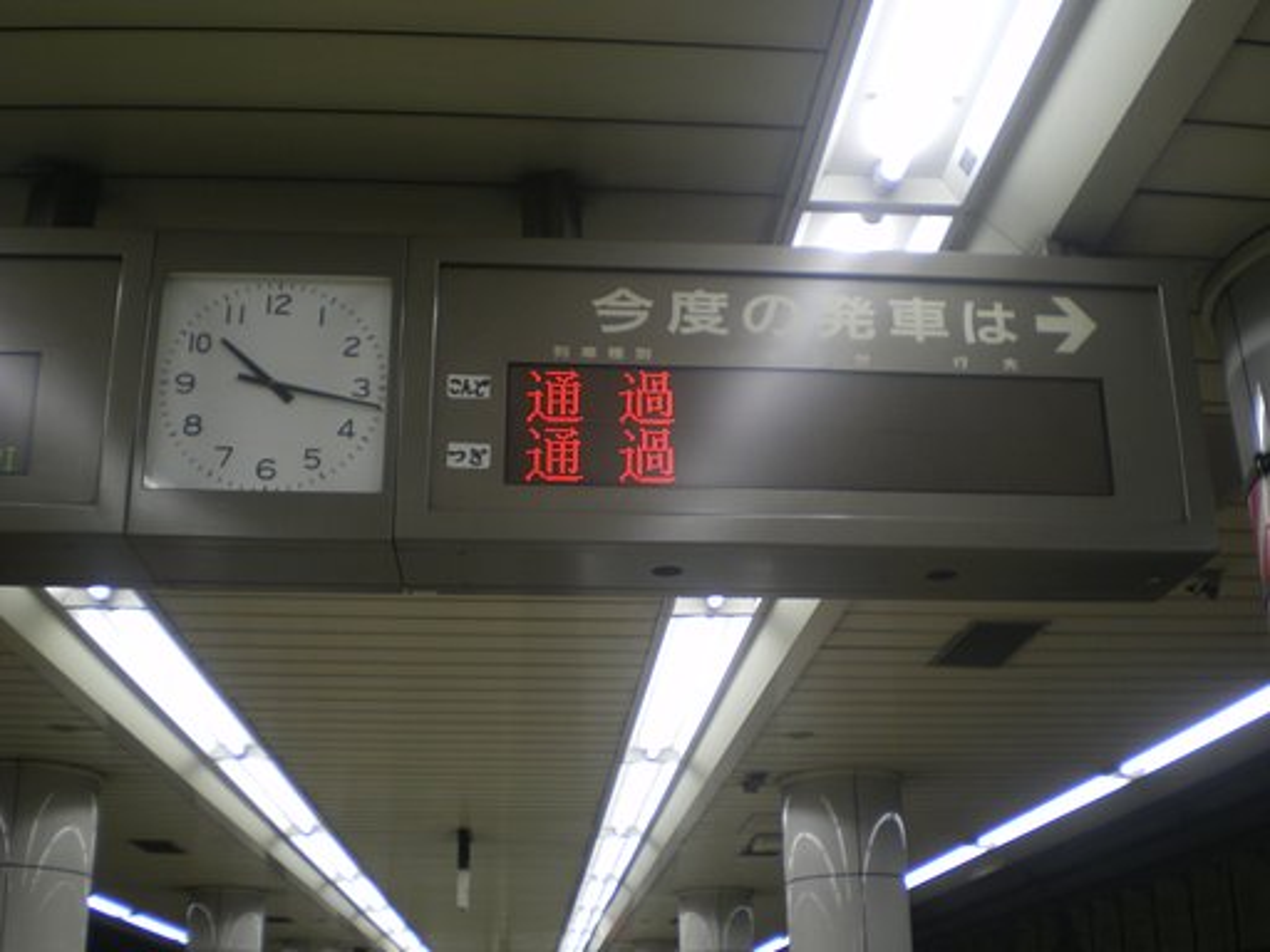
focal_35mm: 38
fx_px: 1394
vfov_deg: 37.7
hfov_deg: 49.0
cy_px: 476
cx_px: 635
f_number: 3.1
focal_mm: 6.3
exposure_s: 1/30
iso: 80
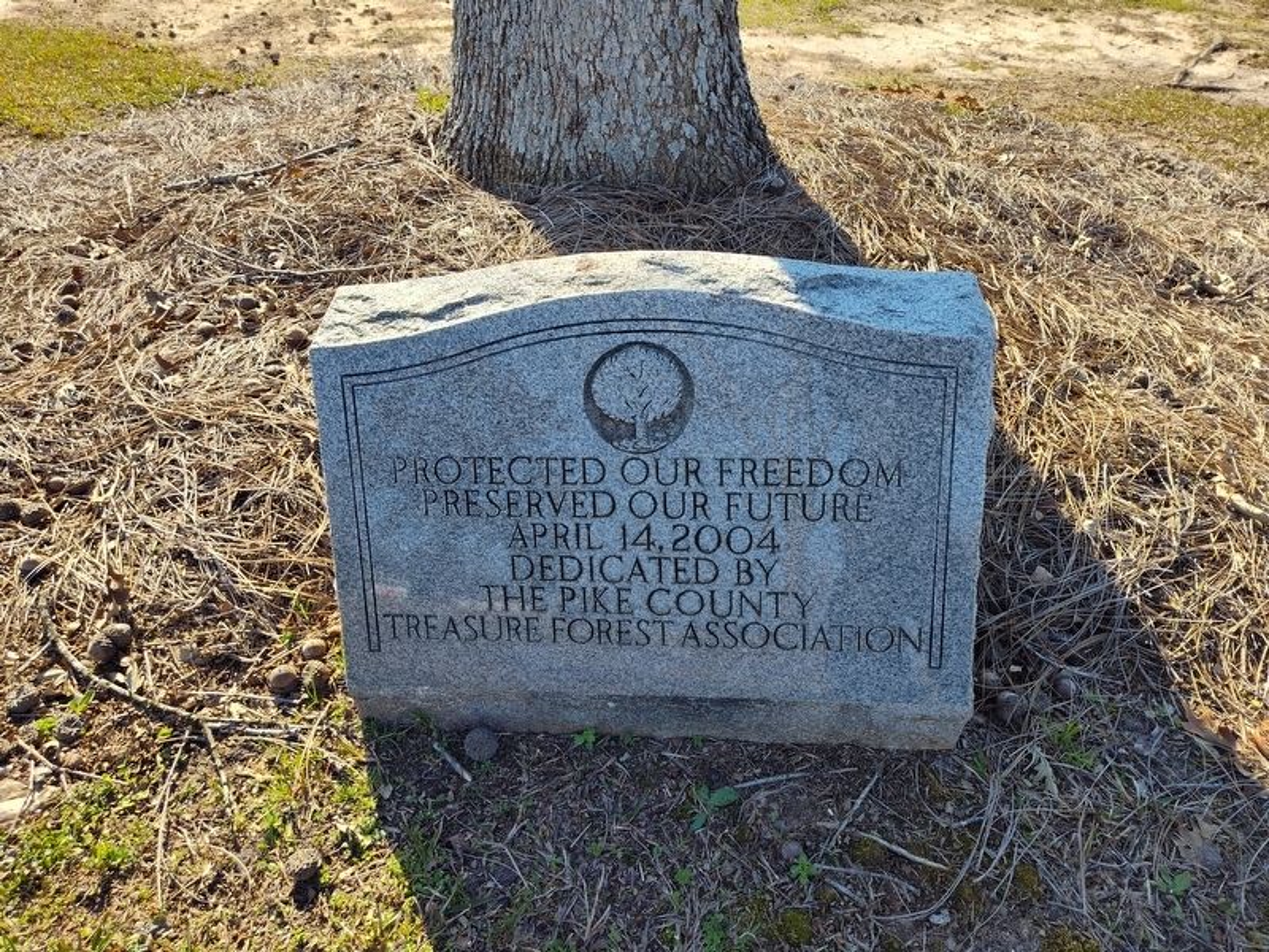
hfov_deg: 73.9
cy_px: 476
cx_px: 634
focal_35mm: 23
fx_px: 843
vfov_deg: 58.9
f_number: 1.8
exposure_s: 1/835
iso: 100
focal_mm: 5.56
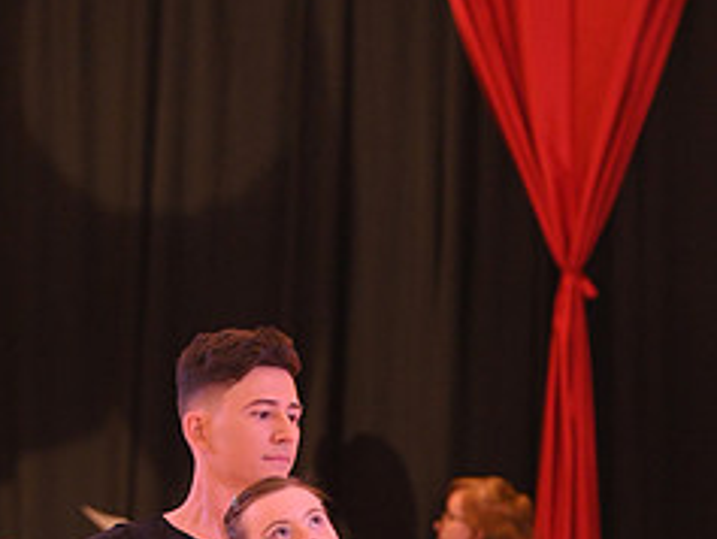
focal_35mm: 388
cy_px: 872
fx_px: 8041
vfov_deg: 3.8
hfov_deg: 5.1
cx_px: 313
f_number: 4.5
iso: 3200
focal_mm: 165
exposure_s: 1/200
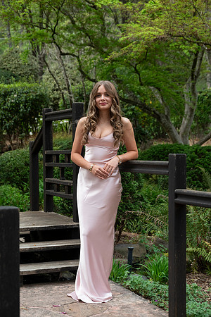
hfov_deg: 20.6
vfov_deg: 30.5
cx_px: 106
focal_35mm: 66
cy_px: 158
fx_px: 580
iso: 1250
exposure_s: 1/800
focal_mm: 66
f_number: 6
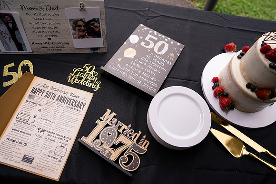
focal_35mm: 26
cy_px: 92
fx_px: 199
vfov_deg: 49.6
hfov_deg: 69.4
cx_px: 138
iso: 400
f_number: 2.8
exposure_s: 1/1600
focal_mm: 26
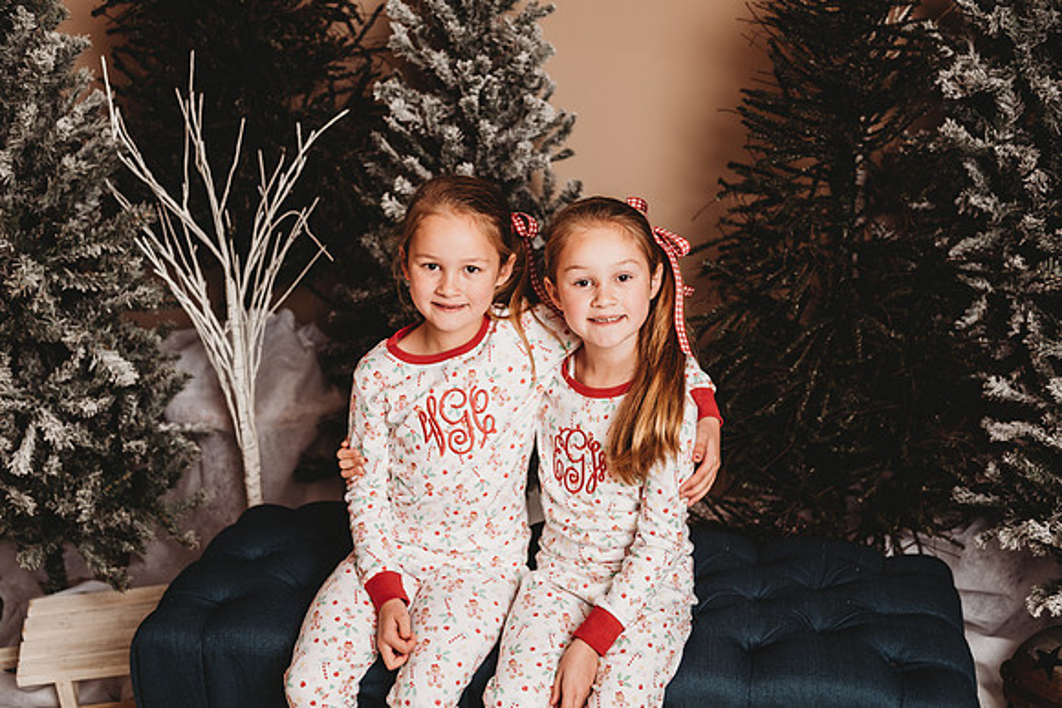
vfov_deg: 28.1
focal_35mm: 48
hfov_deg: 41.1
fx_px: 1416
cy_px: 354
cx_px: 531
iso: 100
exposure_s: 1/160
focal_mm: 48
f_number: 4
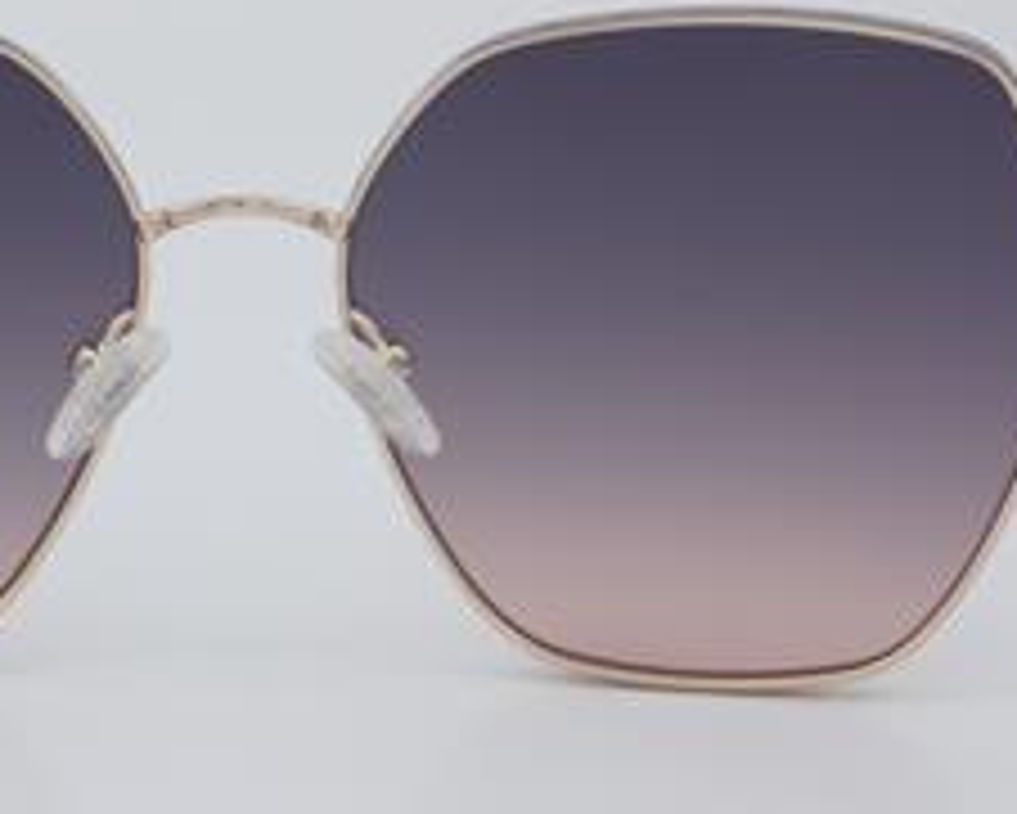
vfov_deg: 11.3
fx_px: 4120
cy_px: 337
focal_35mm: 137
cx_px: 243
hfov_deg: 14.0
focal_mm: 55
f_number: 32
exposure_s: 1/4
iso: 100
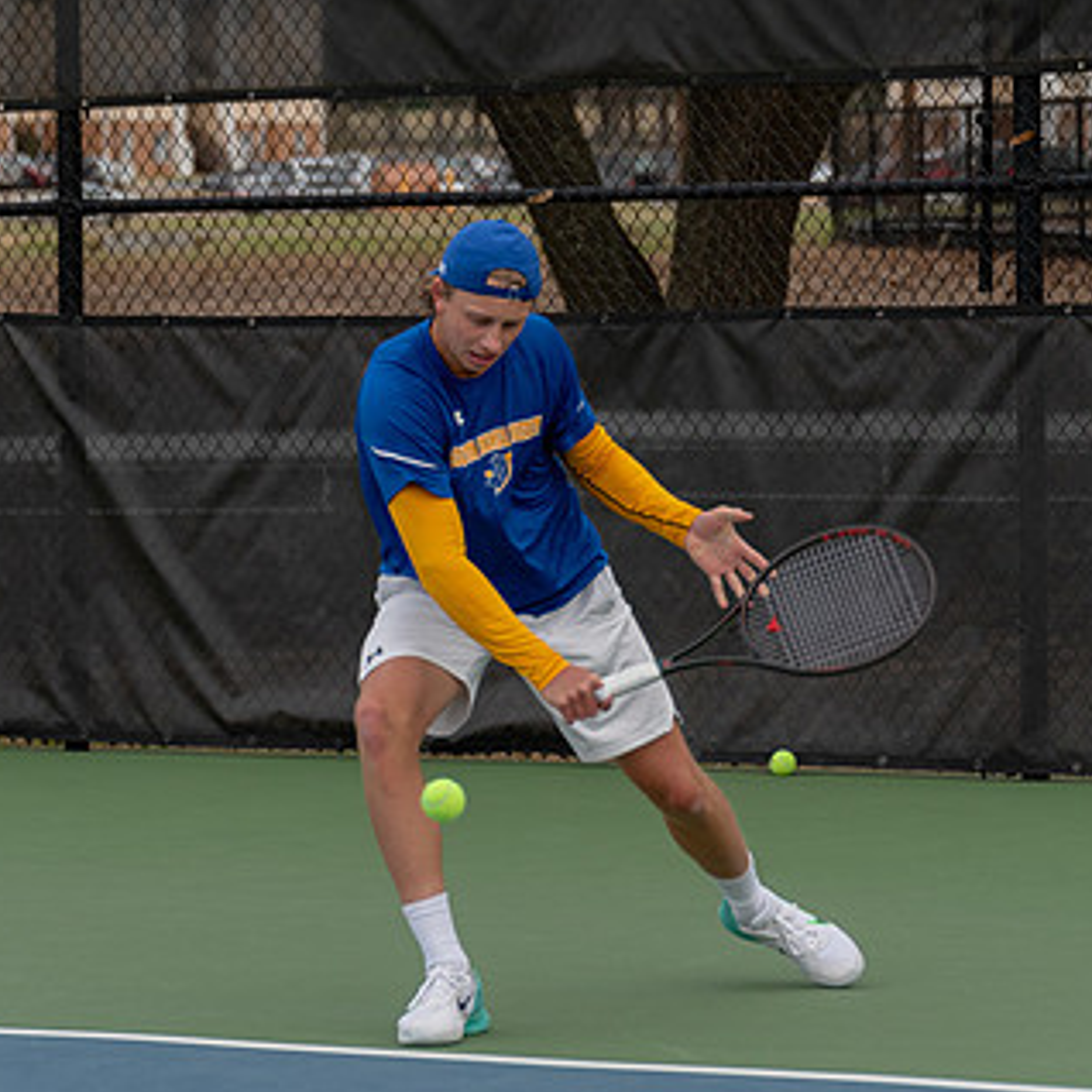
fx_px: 6924
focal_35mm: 194
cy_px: 435
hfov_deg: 9.0
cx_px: 522
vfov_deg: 9.0
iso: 640
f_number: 5.6
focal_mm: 116
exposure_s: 1/1250
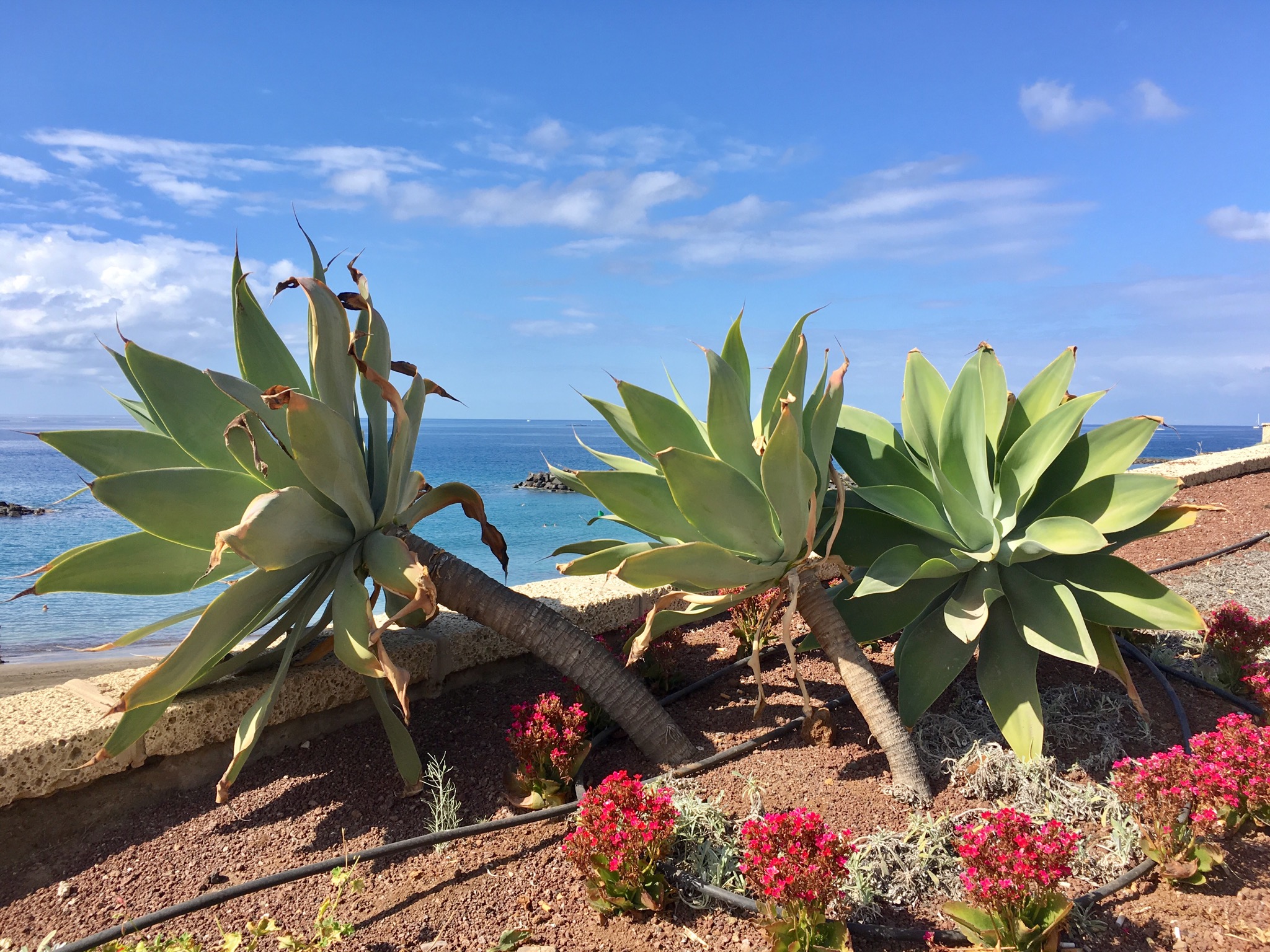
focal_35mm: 29
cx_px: 635
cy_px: 476
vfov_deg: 48.2
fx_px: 1064
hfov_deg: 61.7
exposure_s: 1/1040
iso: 25
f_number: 2.2
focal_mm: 4.15
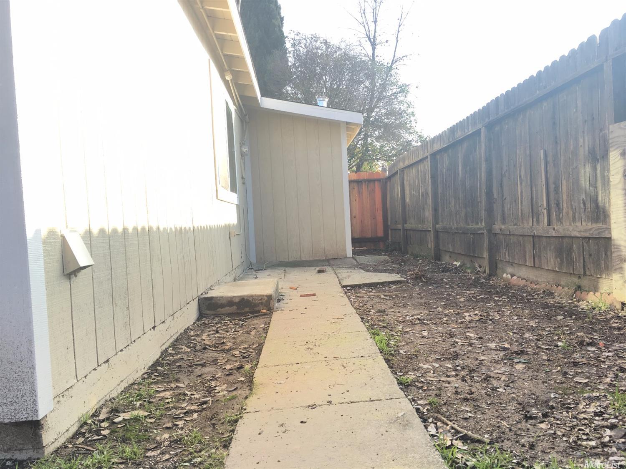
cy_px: 234
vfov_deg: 48.2
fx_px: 524
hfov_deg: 61.7
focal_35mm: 29
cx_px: 313
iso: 25
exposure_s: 1/242
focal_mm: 4.15
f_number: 2.2
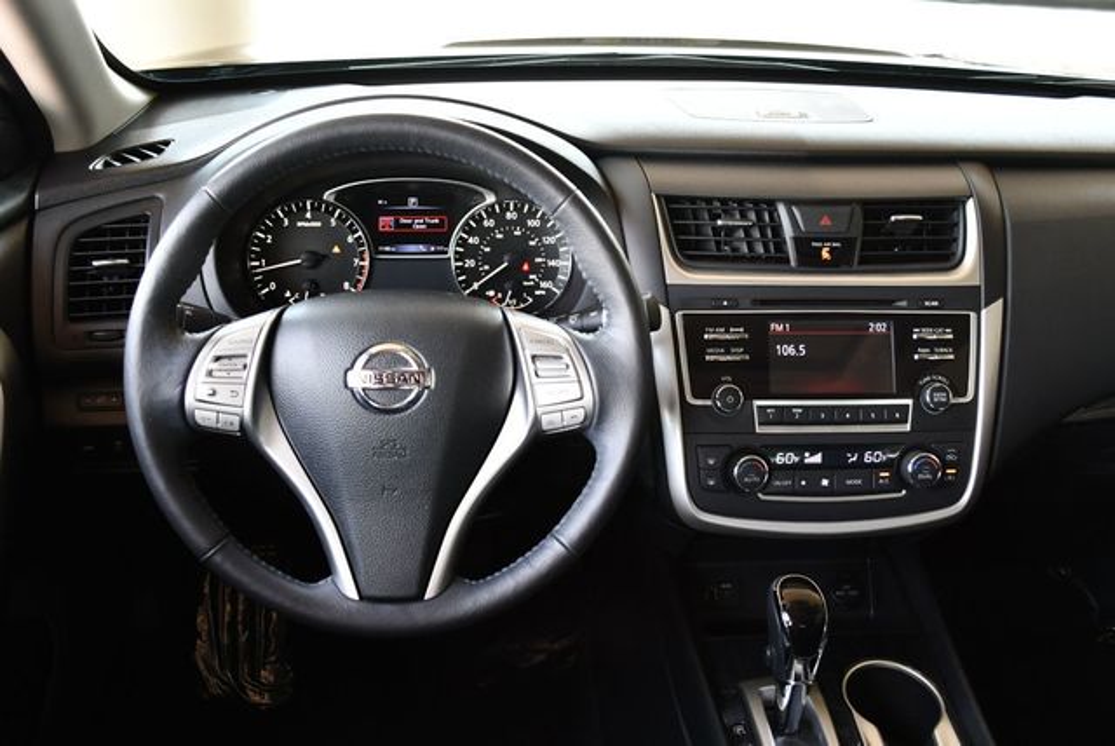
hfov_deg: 53.1
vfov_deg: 36.9
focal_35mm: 36
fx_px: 1116
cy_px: 373
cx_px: 558
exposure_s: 1/160
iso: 800
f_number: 3.5
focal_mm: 18
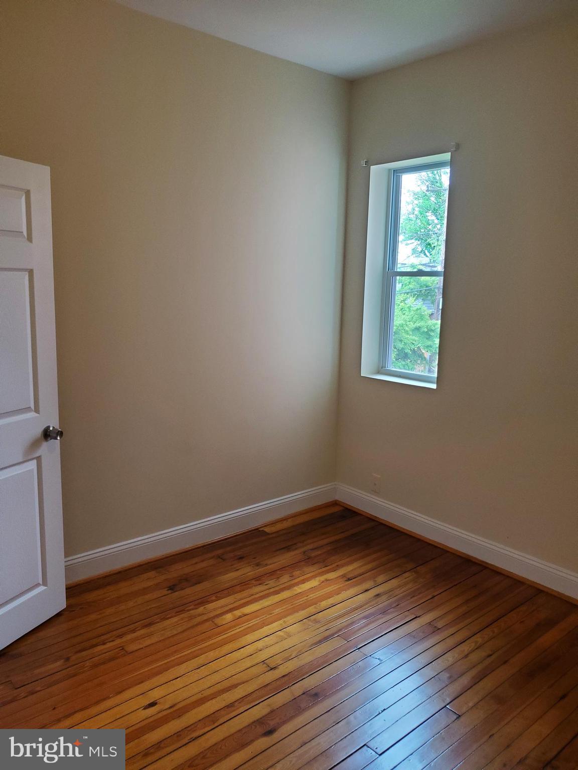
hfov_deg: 53.1
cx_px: 289
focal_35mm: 26
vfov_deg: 67.3
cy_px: 385
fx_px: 579
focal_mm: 4.3
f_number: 1.5
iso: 200
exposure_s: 1/120
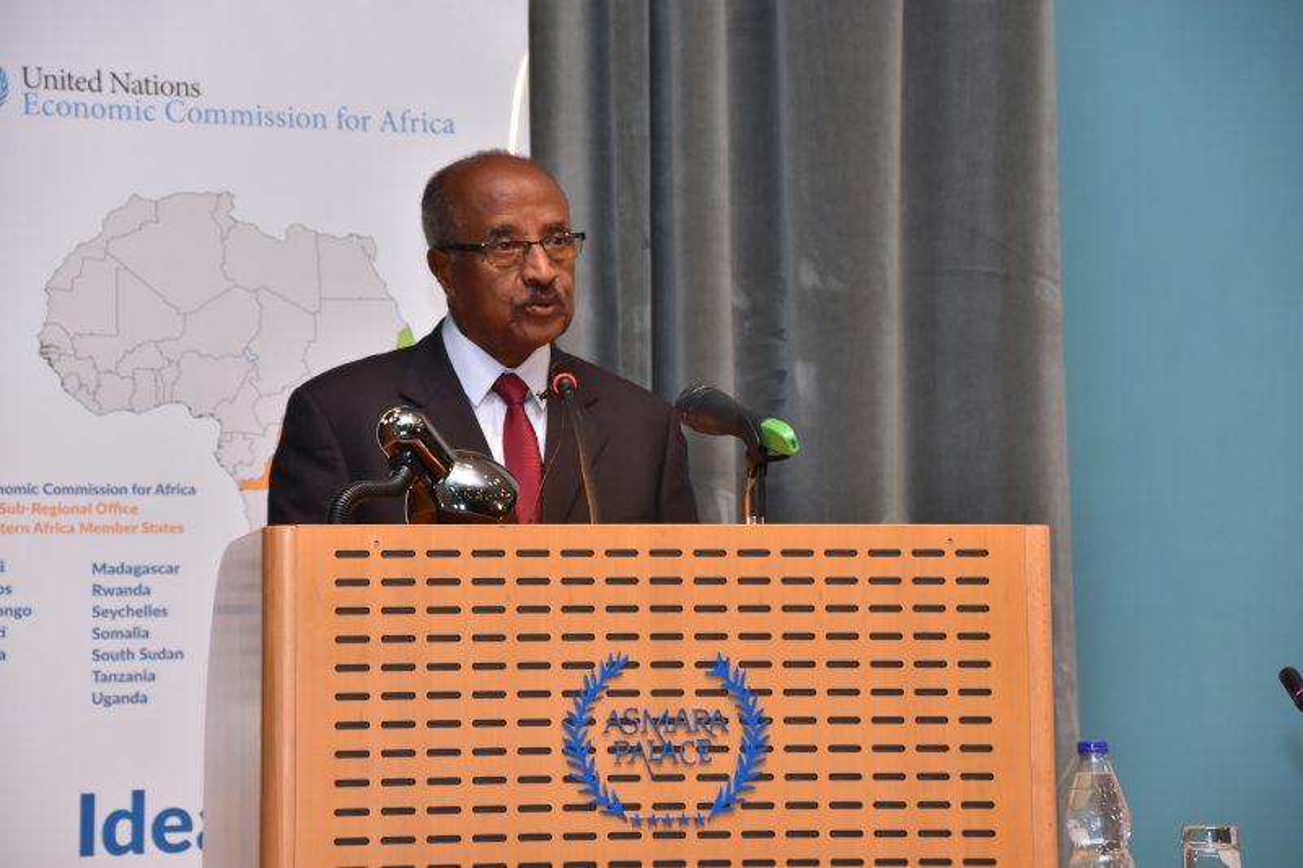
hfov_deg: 15.2
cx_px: 652
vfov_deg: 10.2
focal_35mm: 135
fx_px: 4885
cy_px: 434
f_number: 5.3
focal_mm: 90
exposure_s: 1/80
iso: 640
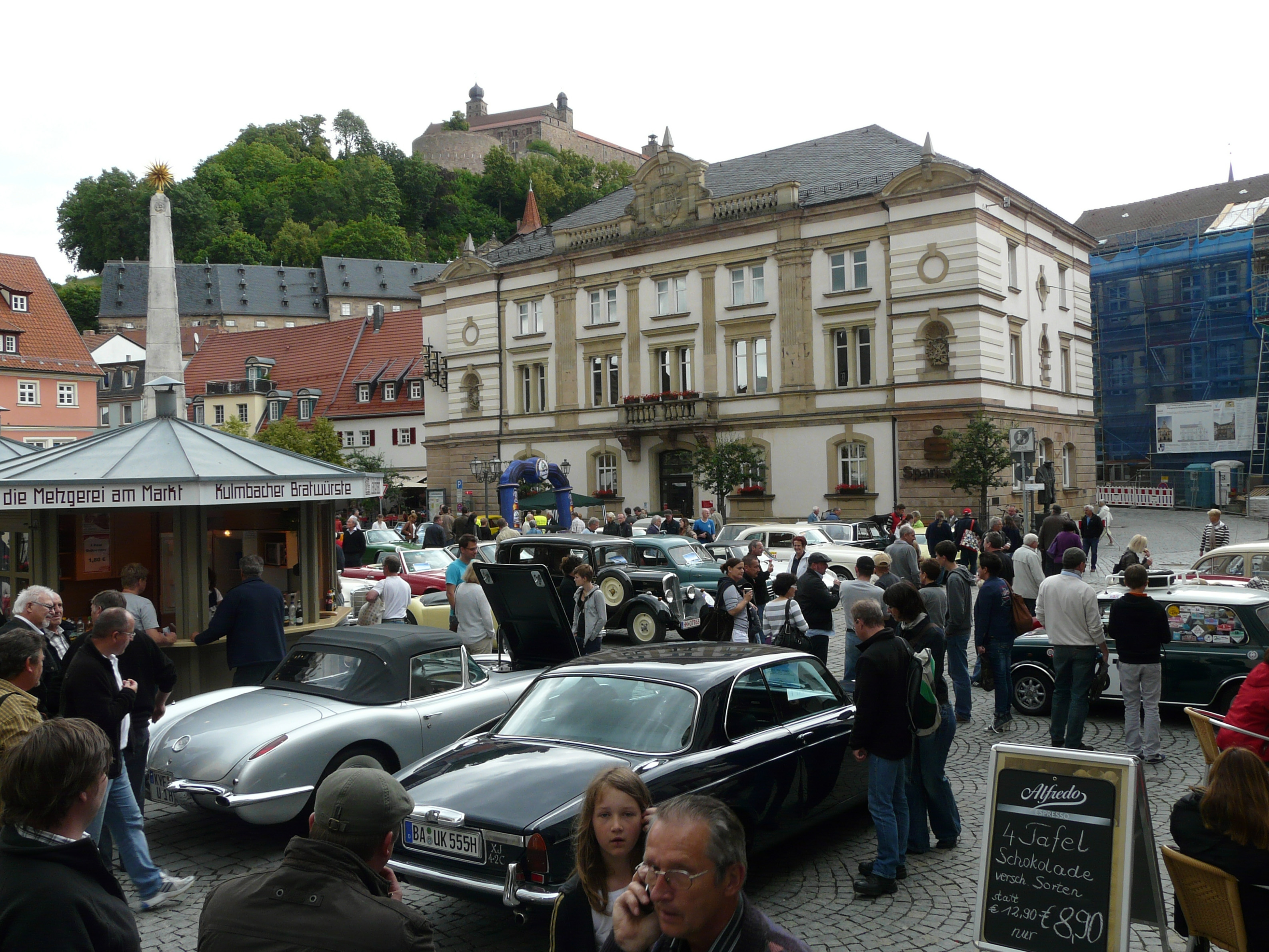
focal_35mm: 30
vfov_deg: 46.8
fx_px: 1100
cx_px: 634
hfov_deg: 60.0
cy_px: 476
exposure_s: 1/100
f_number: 4
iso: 100
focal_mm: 4.9
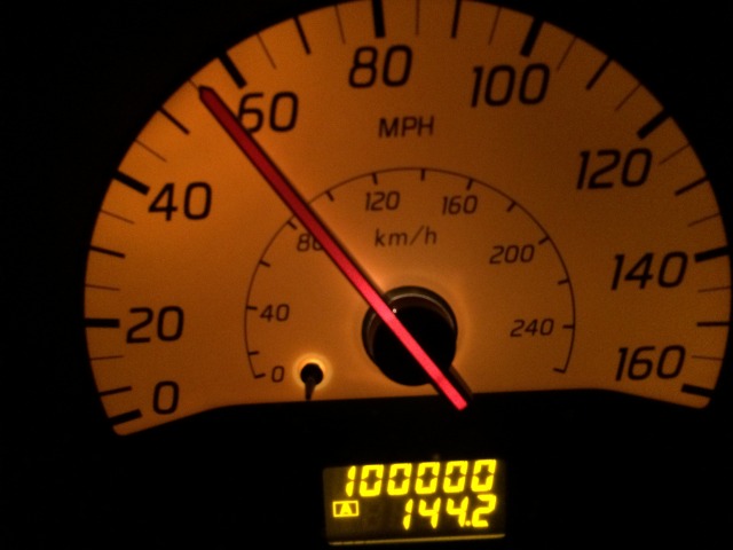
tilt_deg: -32.1
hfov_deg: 61.7
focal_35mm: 29
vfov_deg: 48.2
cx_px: 366
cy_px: 275
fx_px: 614
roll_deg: +0.4
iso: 400
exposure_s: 1/15
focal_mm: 4.15
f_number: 2.2
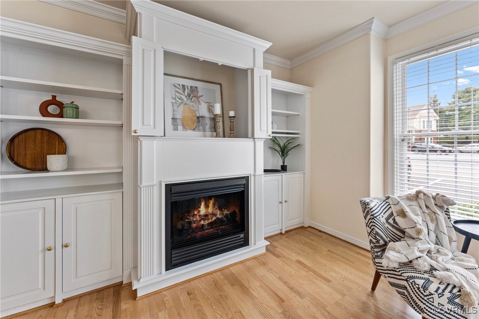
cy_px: 160
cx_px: 240
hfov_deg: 104.3
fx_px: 186
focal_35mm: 14
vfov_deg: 81.2
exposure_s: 1/15
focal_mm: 14
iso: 1000
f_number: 8
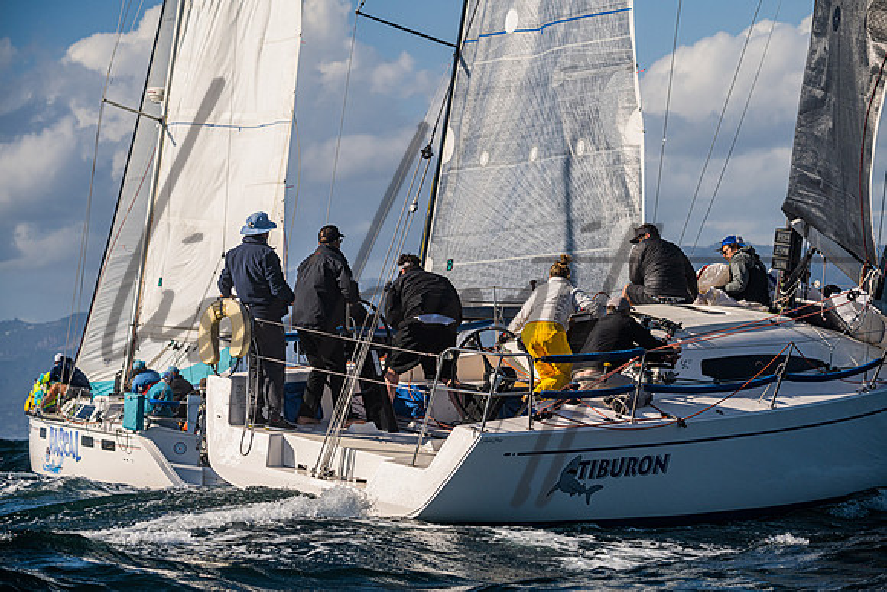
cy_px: 296
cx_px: 444
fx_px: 4066
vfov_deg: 8.3
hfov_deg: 12.4
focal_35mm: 165
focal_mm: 165
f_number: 6.3
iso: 320
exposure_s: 1/5000
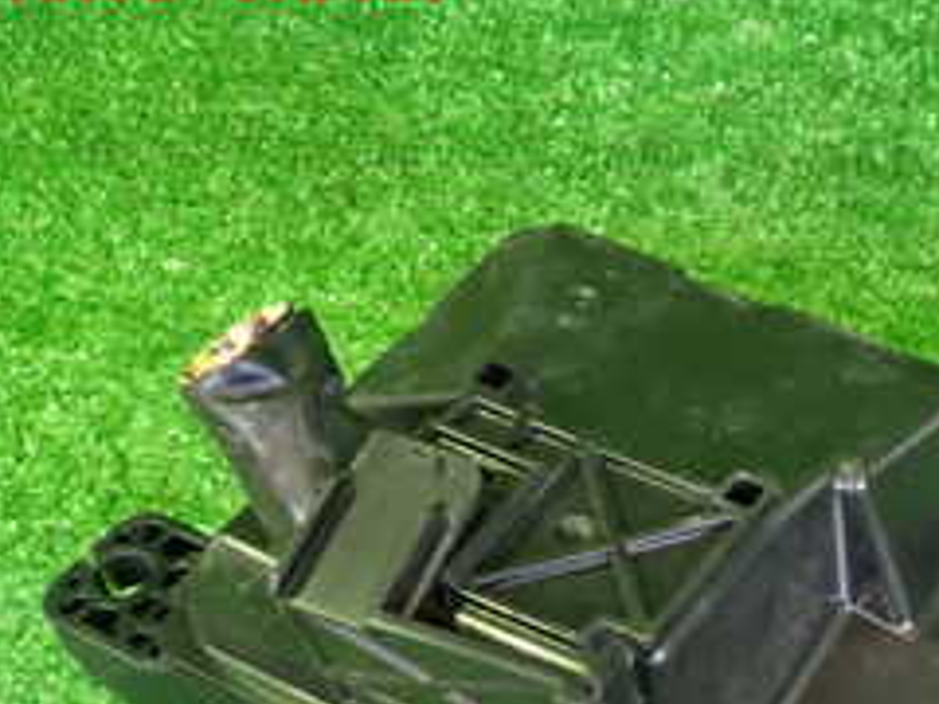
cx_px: 904
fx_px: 2034
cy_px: 806
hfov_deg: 24.9
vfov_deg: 18.7
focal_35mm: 75
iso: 800
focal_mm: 5.4
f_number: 2.3
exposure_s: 1/25
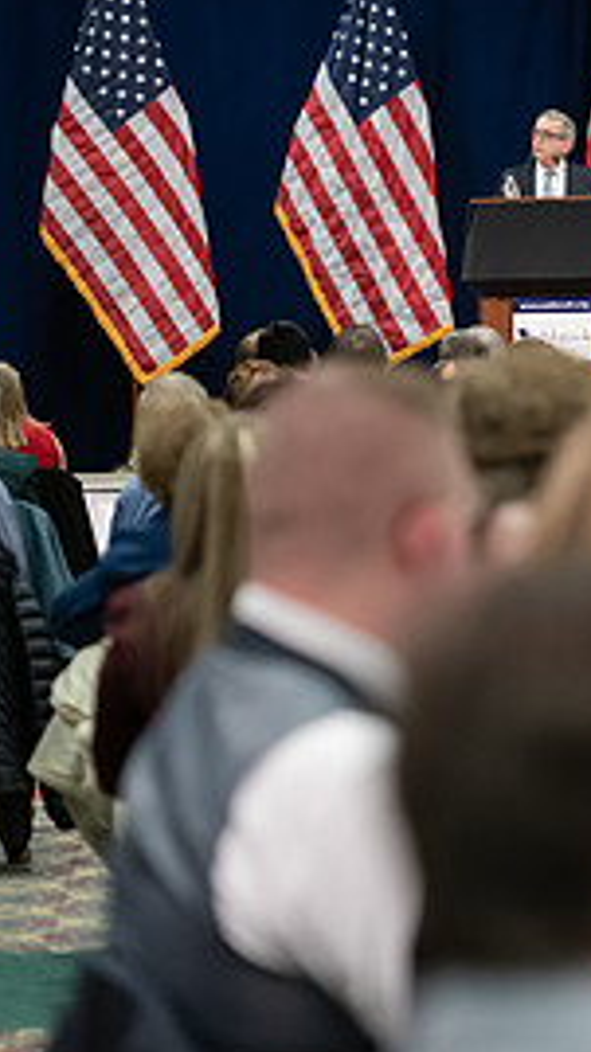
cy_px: 420
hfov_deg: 5.6
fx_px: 5999
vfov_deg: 10.0
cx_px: 587
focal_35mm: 215
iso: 2000
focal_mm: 95
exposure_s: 1/200
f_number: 3.2
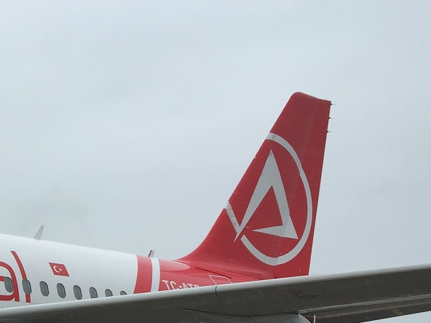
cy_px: 418
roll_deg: -0.6
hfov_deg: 22.8
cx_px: -55
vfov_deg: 17.3
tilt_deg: +2.3
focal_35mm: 80
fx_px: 996
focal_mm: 4.15
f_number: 2.2
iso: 32
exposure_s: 1/1464
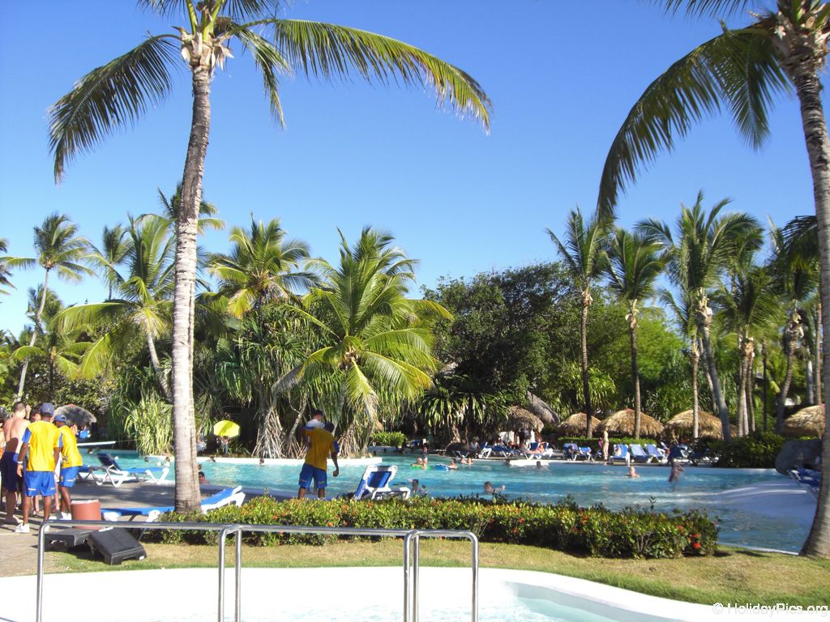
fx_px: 911
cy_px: 311
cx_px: 415
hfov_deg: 49.0
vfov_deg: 37.7
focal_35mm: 38
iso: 64
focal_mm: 6.2
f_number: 2.7
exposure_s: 1/800
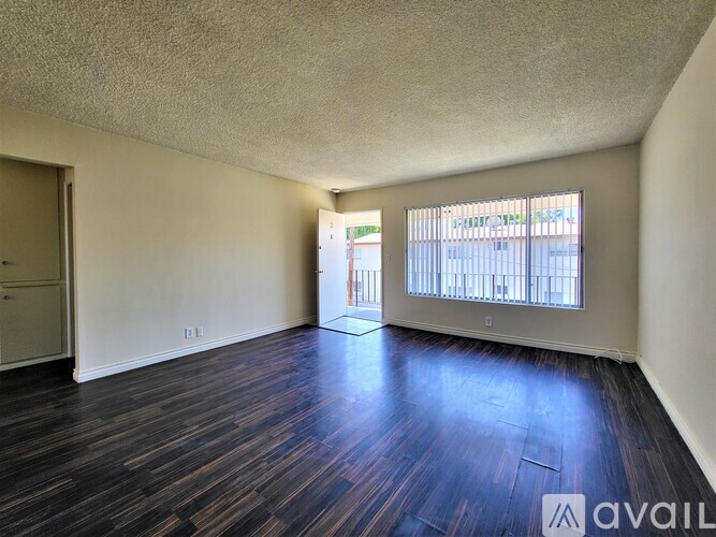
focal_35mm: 13
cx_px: 358
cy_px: 268
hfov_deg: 106.2
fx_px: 269
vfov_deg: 89.9
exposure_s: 1/60
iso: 50
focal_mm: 1.74
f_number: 2.2
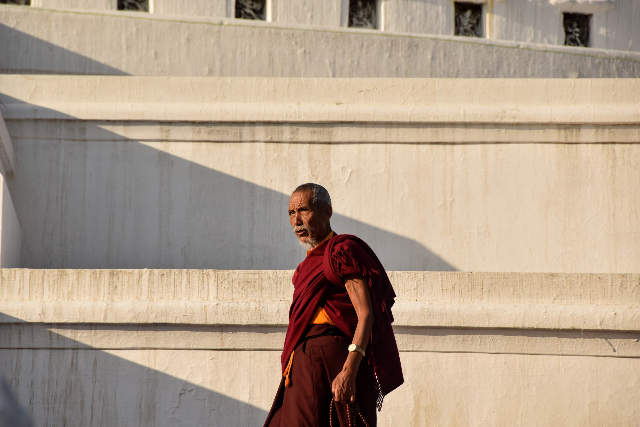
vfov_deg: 5.4
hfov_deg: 8.1
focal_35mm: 255
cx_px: 320
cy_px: 214
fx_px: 4533
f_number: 9
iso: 400
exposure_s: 1/1000
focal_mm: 170
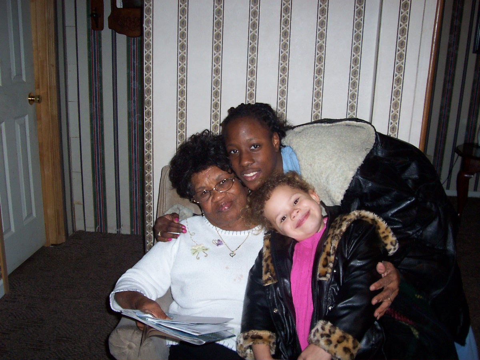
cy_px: 180
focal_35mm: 37
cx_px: 240
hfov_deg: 50.1
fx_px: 513
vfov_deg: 38.7
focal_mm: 5.6
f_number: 2.8
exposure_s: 1/60
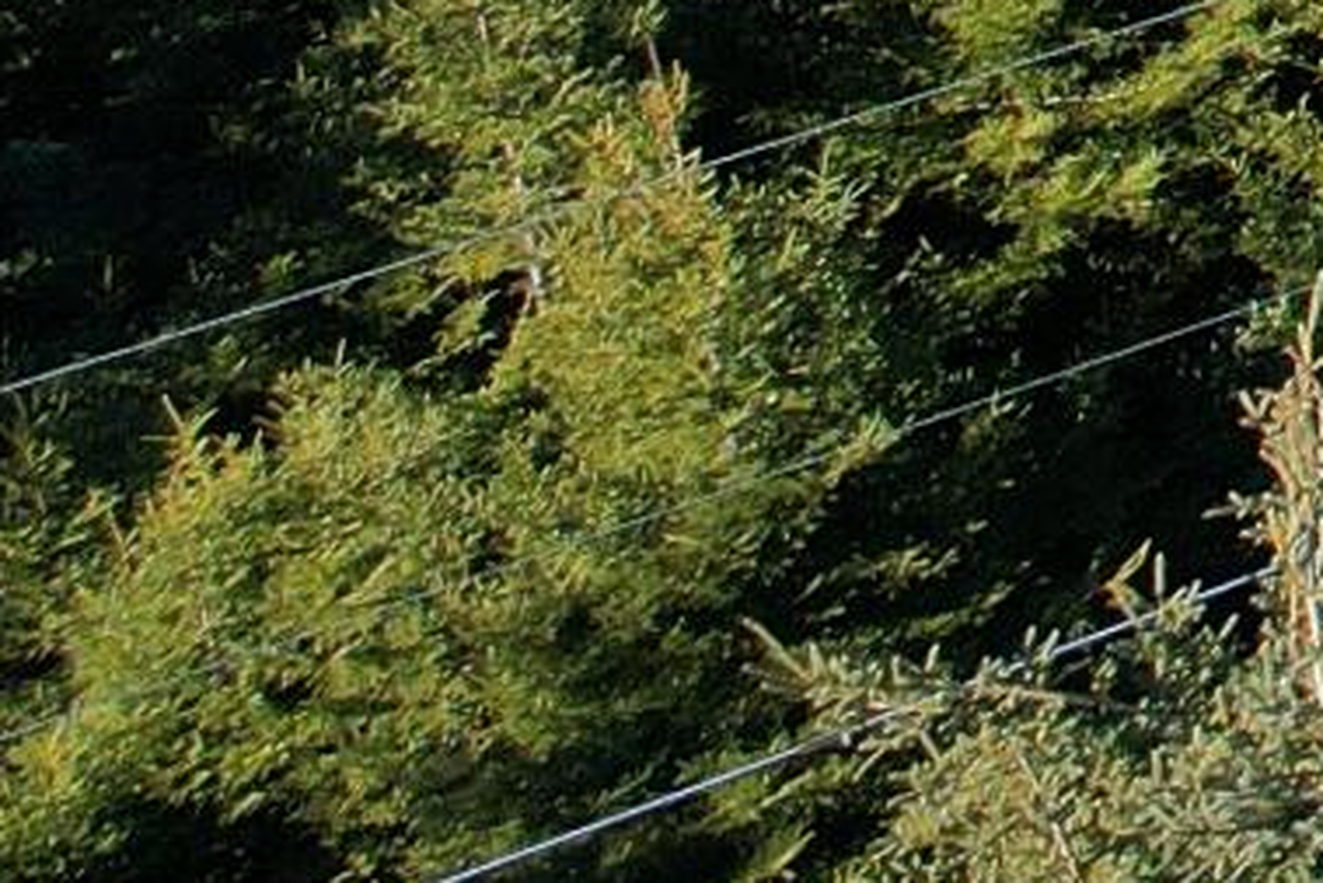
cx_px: 4370
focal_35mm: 174
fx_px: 6397
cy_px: -2342
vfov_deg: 6.6
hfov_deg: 8.9
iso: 100
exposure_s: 1/800
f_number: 2.8
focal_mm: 8.38
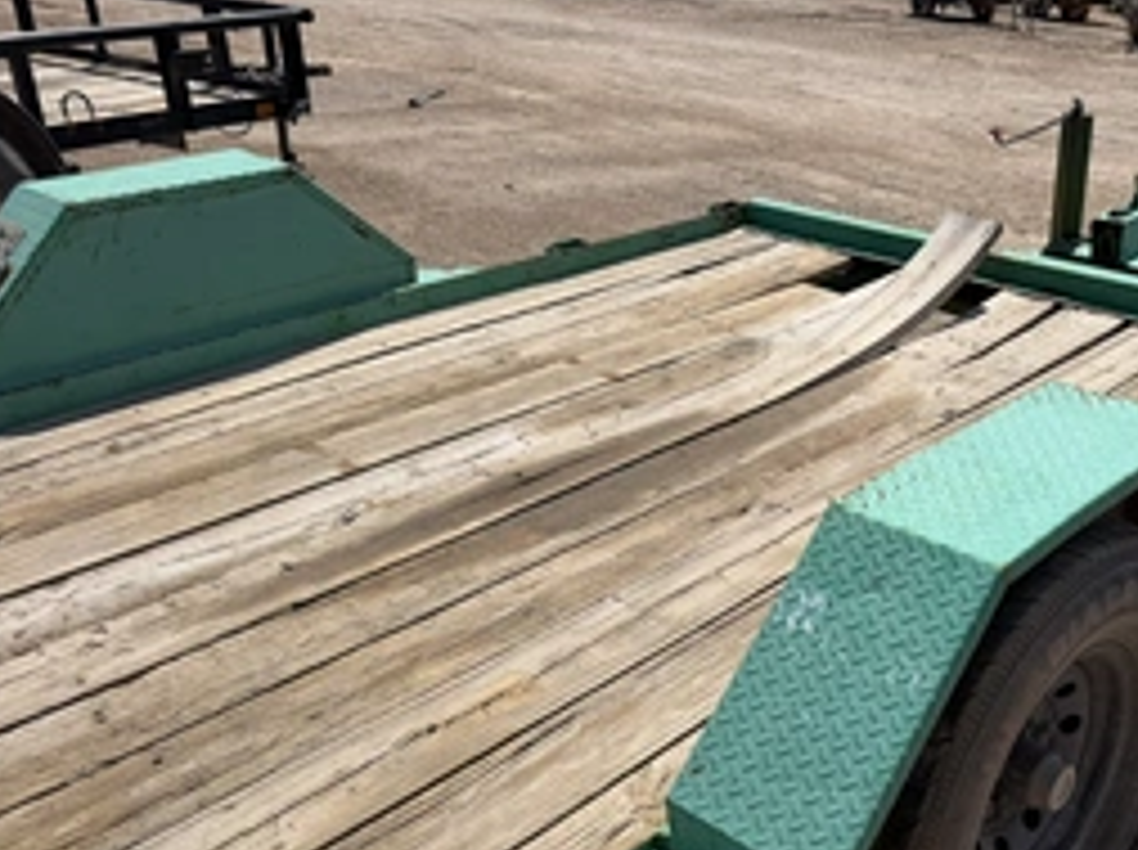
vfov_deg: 37.1
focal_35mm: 38
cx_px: 832
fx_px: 1247
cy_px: 589
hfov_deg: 47.5
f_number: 1.78
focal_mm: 6.76
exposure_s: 1/8130
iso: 80
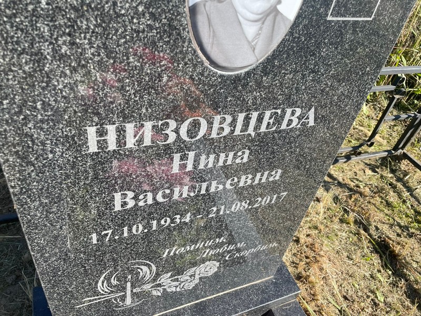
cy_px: 158
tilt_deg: -47.1
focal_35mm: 26
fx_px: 316
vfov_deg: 53.1
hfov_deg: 67.3
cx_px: 210
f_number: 1.6
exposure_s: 1/1261
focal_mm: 4.2
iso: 32
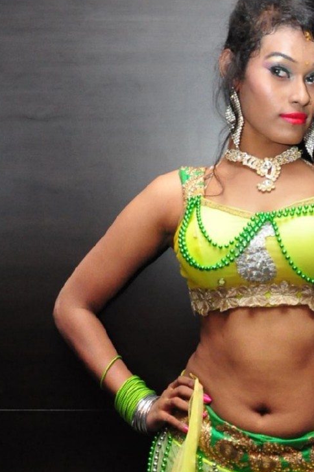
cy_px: 406
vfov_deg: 29.9
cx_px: 307
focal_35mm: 65
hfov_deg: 20.3
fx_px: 853
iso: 2000
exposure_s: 1/125
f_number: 5.6
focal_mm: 21
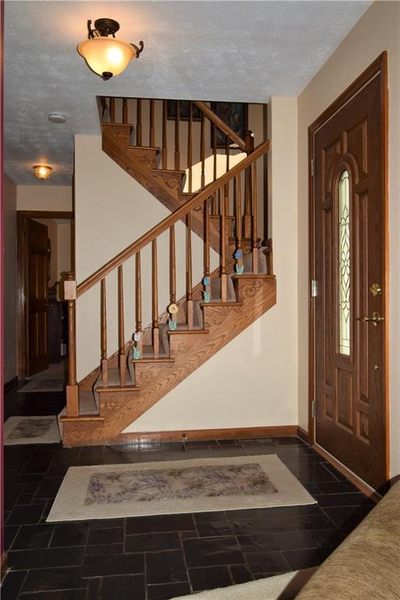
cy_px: 300
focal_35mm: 30
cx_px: 200
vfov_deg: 61.9
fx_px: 500
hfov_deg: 43.6
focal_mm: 20
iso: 100
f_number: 5.6
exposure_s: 1/60
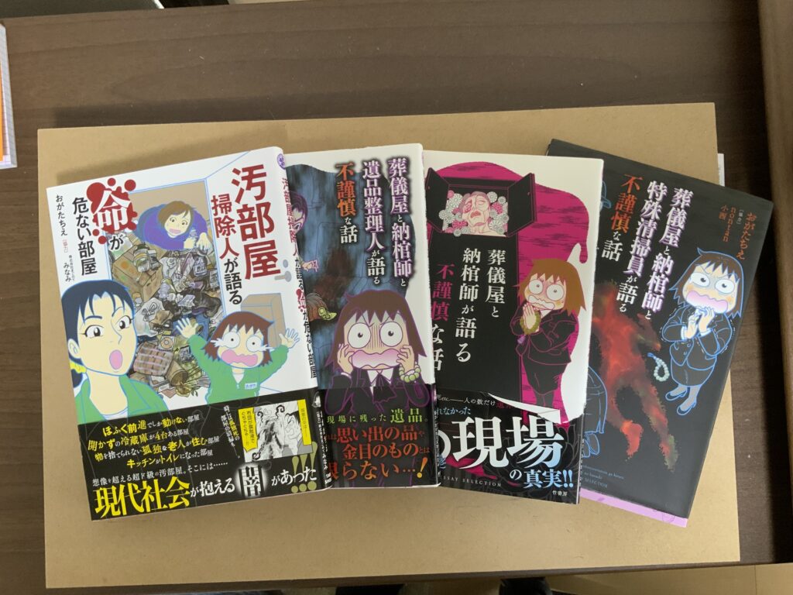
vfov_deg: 48.2
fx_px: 664
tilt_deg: -88.1
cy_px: 298
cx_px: 396
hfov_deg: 61.7
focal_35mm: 29
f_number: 1.8
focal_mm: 3
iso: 160
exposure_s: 1/50
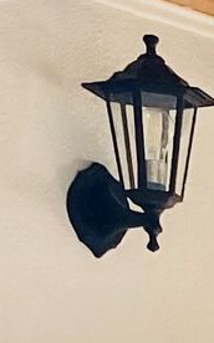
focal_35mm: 280
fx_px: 2618
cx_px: 1110
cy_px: 1043
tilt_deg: -6.2
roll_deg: -1.9
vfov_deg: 6.8
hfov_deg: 4.1
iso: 64
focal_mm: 4.25
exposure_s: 1/122
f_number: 1.8
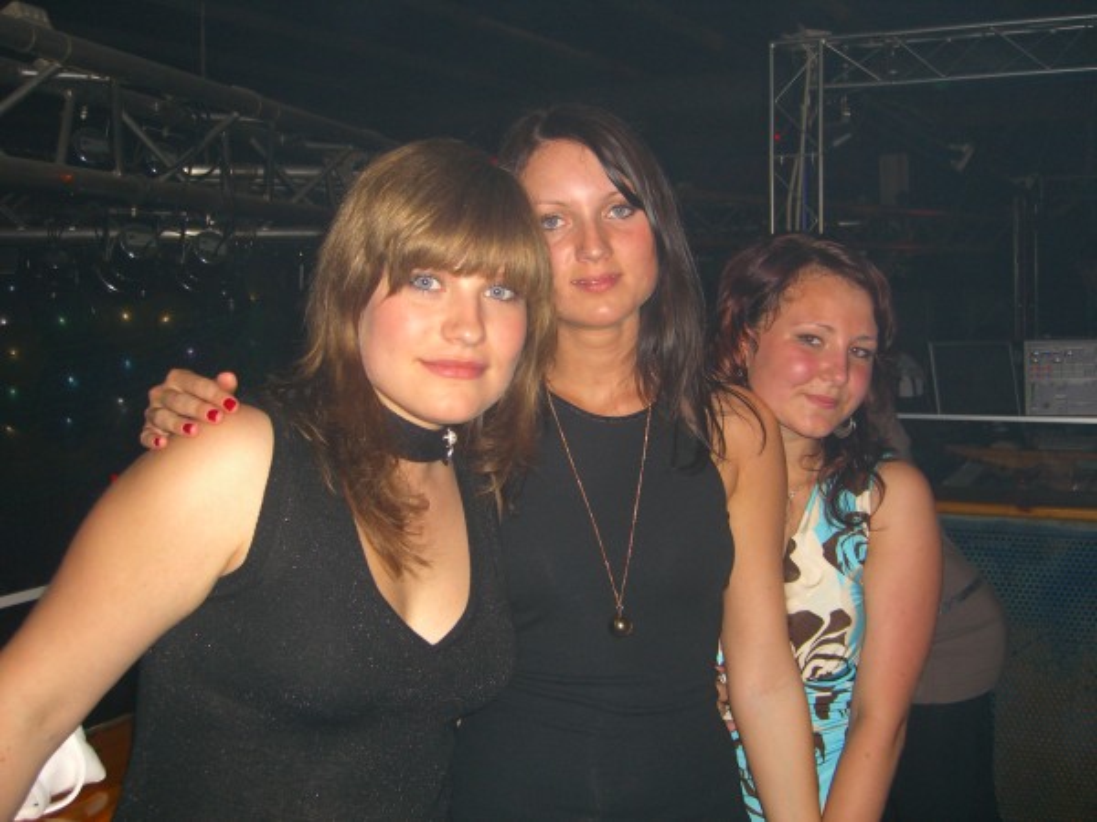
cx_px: 548
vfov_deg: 37.7
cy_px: 411
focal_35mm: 38
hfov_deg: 49.0
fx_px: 1204
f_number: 2.8
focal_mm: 7.9
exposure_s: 1/60
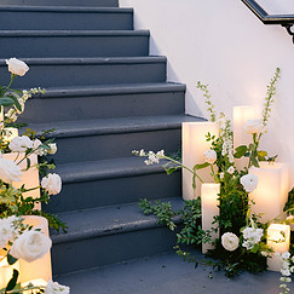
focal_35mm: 55
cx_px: 156
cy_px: 178
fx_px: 528
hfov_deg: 31.1
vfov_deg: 31.0
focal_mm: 35
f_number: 2.8
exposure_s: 1/50
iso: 1600
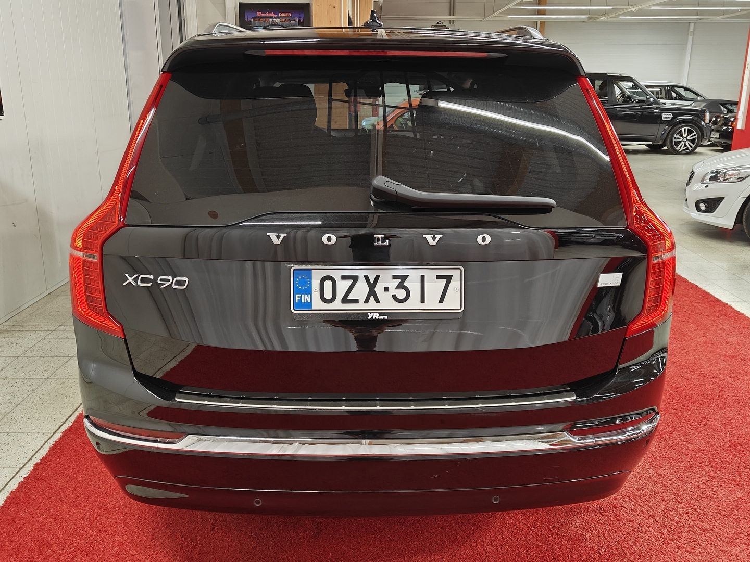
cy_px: 281
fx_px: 693
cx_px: 375
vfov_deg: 44.2
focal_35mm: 32
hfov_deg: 56.8
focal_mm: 5.59
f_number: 1.8
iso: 100
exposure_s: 1/50
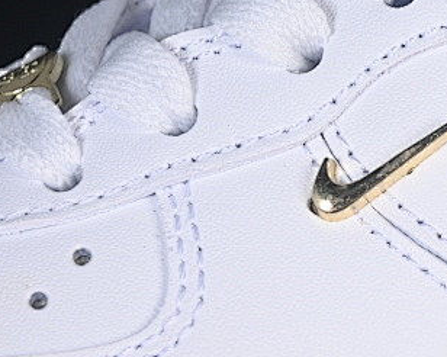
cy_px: 229
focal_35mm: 247
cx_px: 684
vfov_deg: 6.3
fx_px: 3266
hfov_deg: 7.7
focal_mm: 50
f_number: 7.1
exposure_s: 1/80
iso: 160
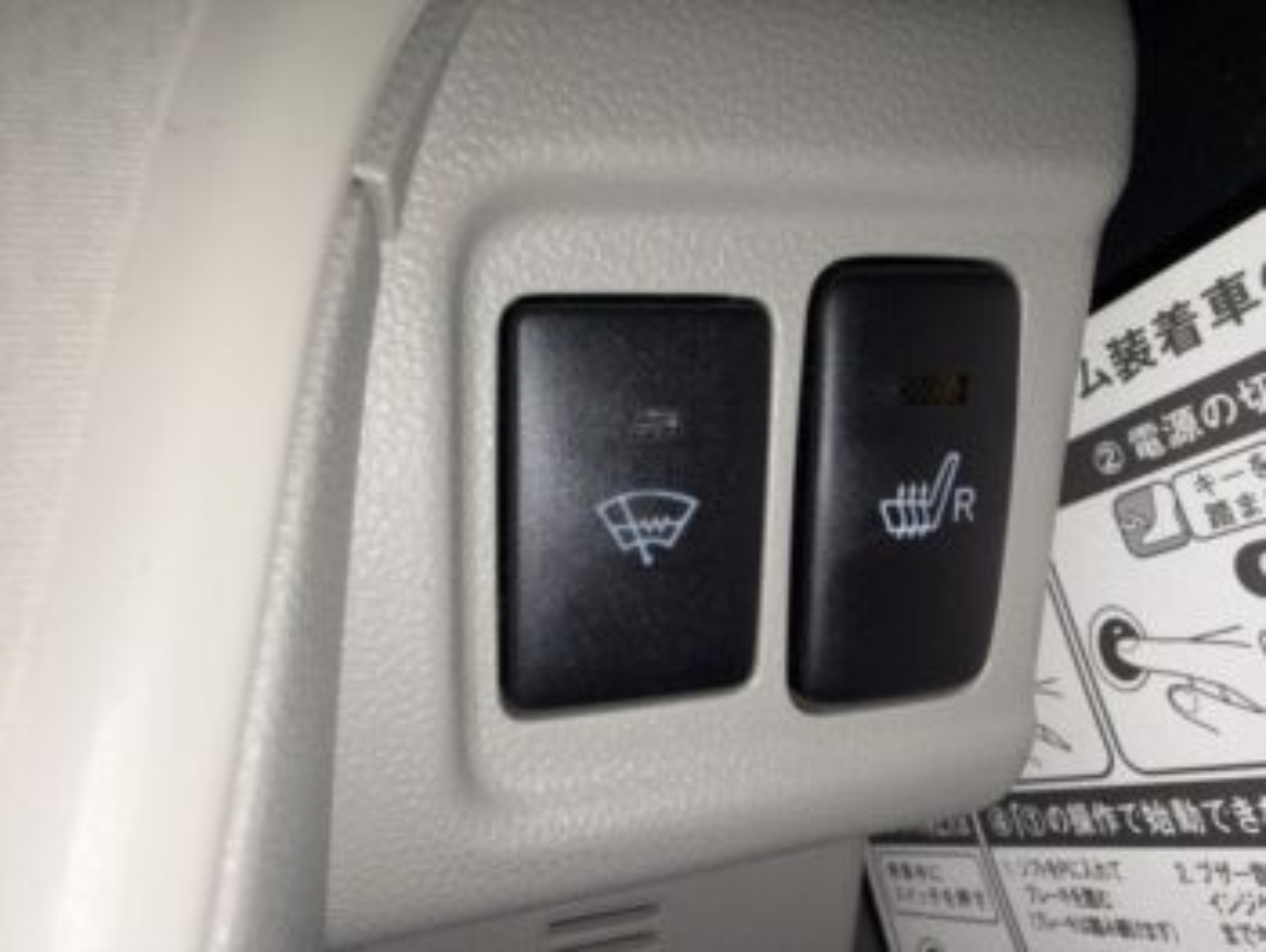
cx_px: 633
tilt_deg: -16.1
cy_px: 476
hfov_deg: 67.3
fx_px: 952
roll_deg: -1.8
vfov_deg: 53.1
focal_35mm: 26
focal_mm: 2.22
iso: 12
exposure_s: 1/278
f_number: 2.2
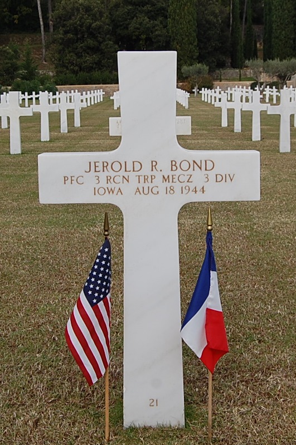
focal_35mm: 30
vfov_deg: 62.0
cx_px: 148
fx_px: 371
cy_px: 222
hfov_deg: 43.5
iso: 200
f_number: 8
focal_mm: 20
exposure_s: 1/250
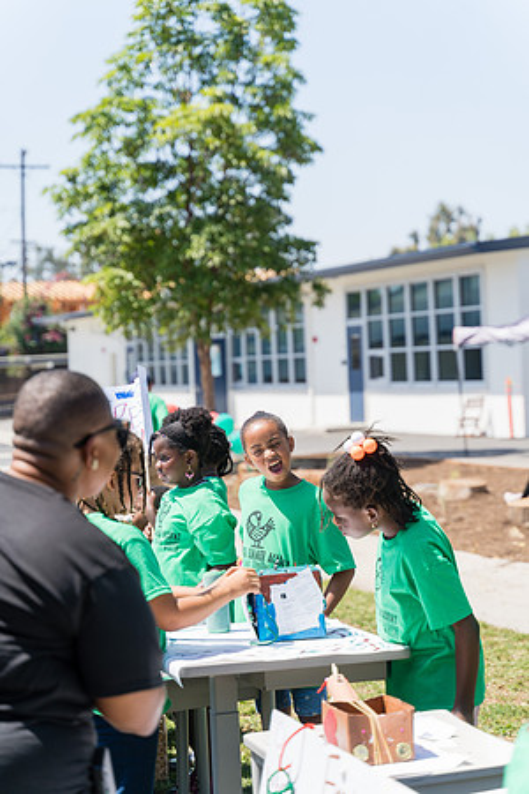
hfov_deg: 18.2
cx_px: 264
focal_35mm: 75
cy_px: 397
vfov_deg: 27.0
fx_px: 1653
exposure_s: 1/800
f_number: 3.5
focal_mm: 75
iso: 100
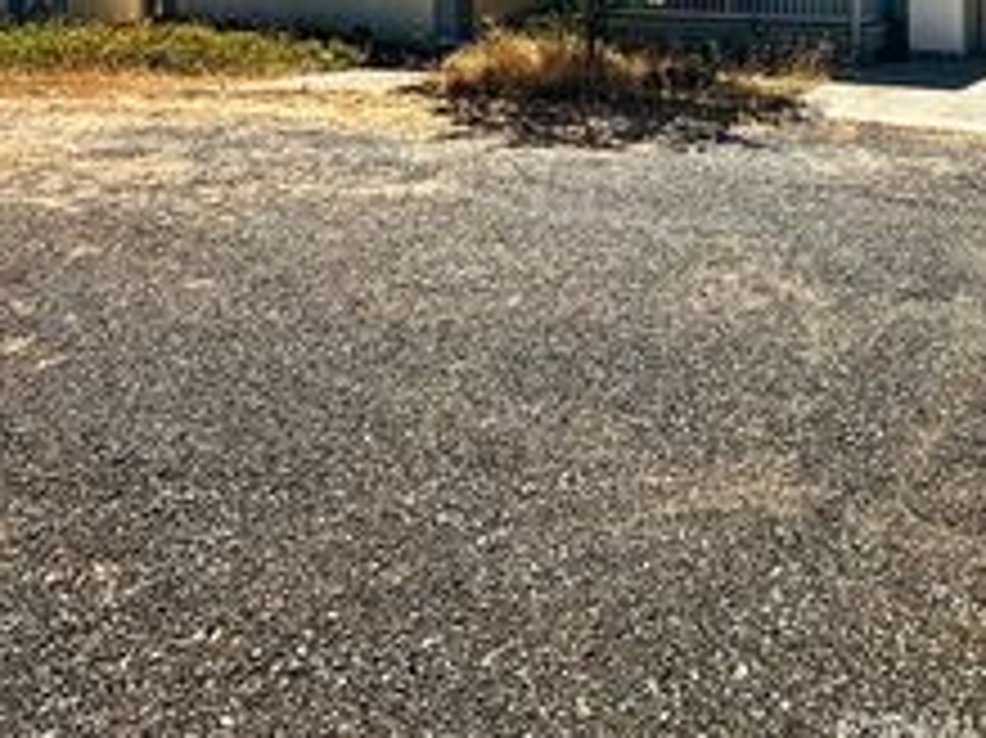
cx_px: 617
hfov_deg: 56.2
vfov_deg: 36.9
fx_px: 911
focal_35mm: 32
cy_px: -79
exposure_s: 1/1800
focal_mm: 2.22
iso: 50
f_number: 2.2
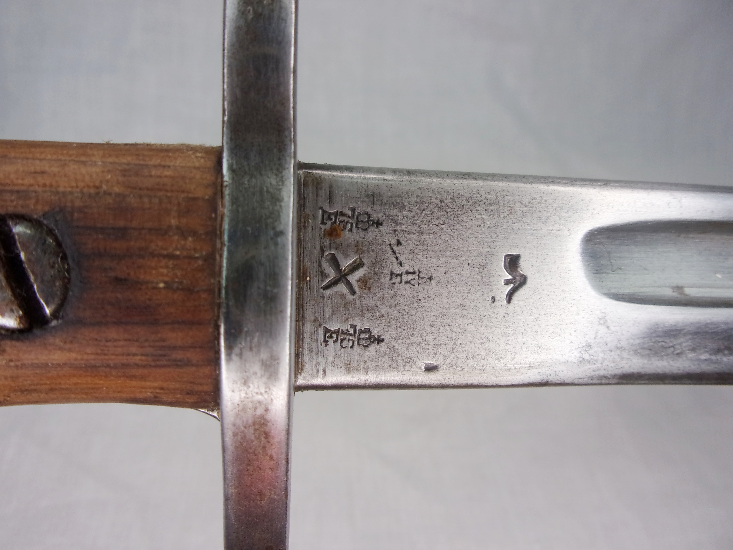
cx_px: 366
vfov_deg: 49.7
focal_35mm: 28
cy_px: 275
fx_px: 593
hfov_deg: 63.4
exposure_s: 1/125
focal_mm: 5.1
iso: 102
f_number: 3.9
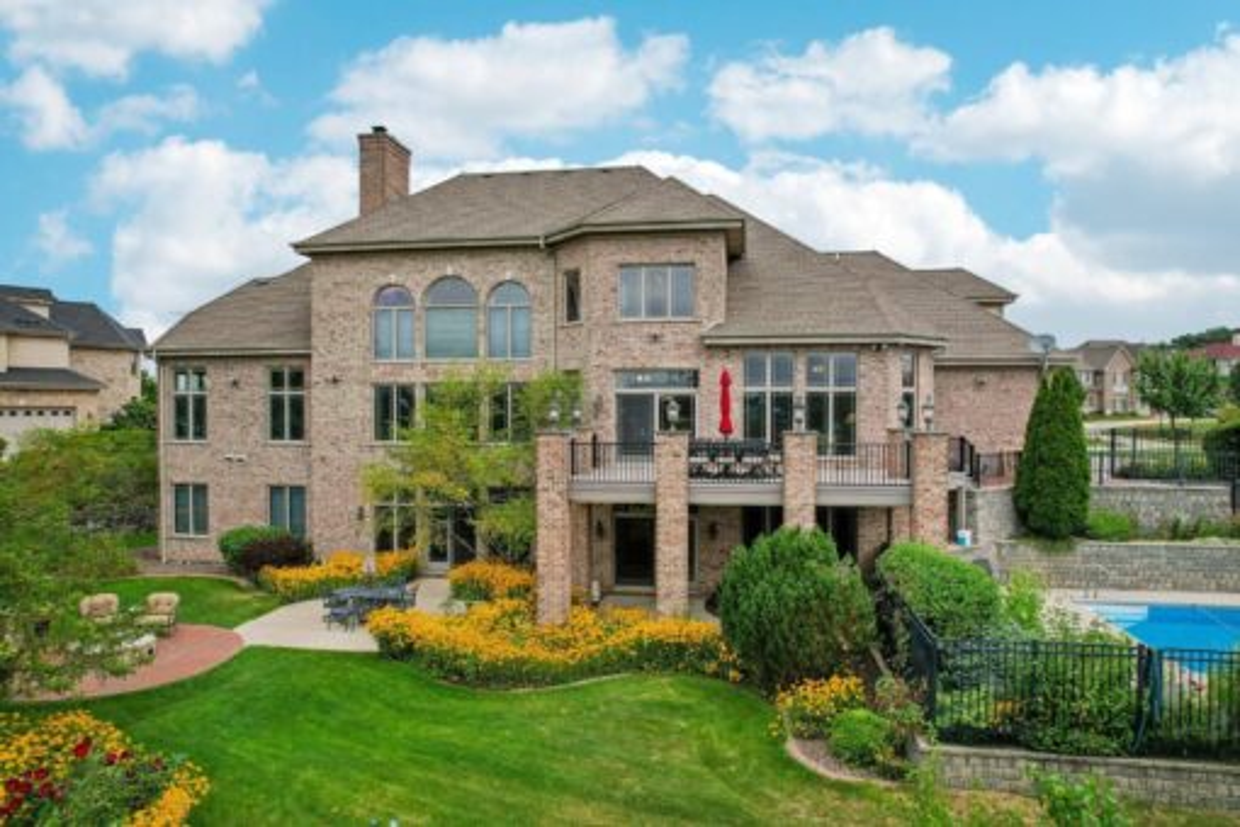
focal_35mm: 22
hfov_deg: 78.6
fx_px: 758
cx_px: 620
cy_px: 414
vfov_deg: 57.2
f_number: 2.8
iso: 100
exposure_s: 1/1000
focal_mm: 8.4
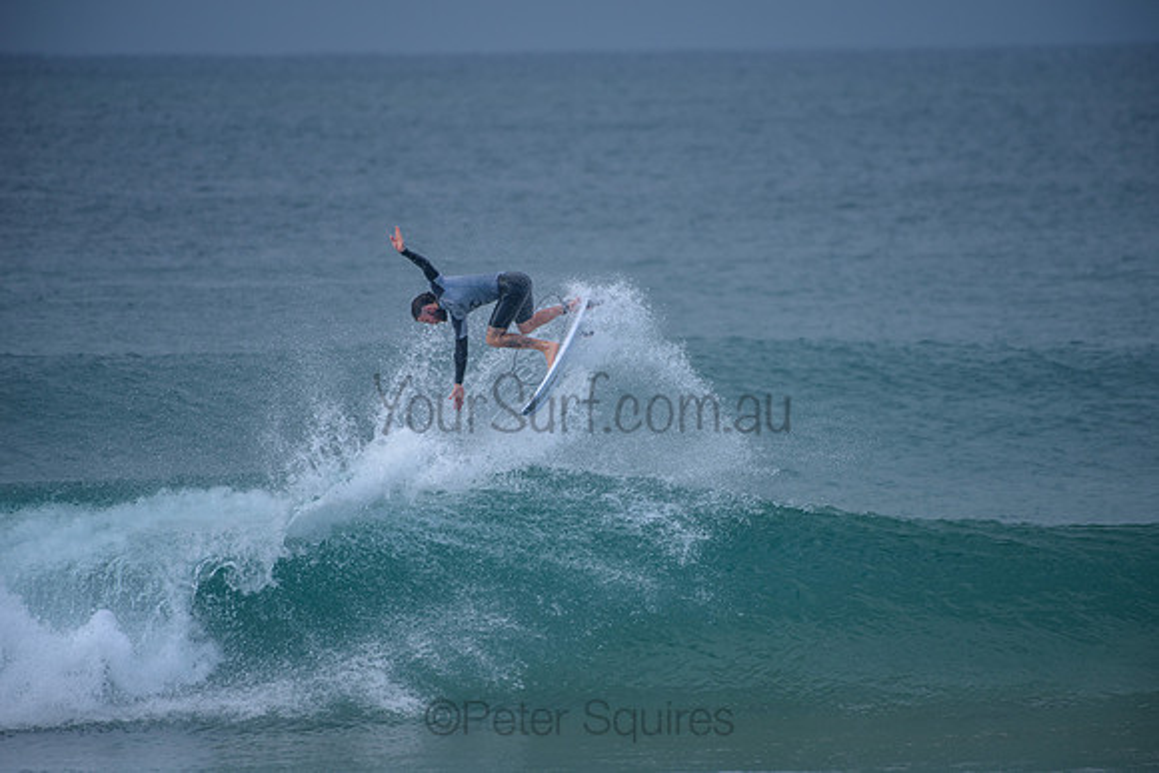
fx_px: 16332
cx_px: 580
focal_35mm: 507
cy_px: 386
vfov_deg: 2.7
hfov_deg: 4.1
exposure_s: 1/800
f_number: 5.6
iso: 180
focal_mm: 500
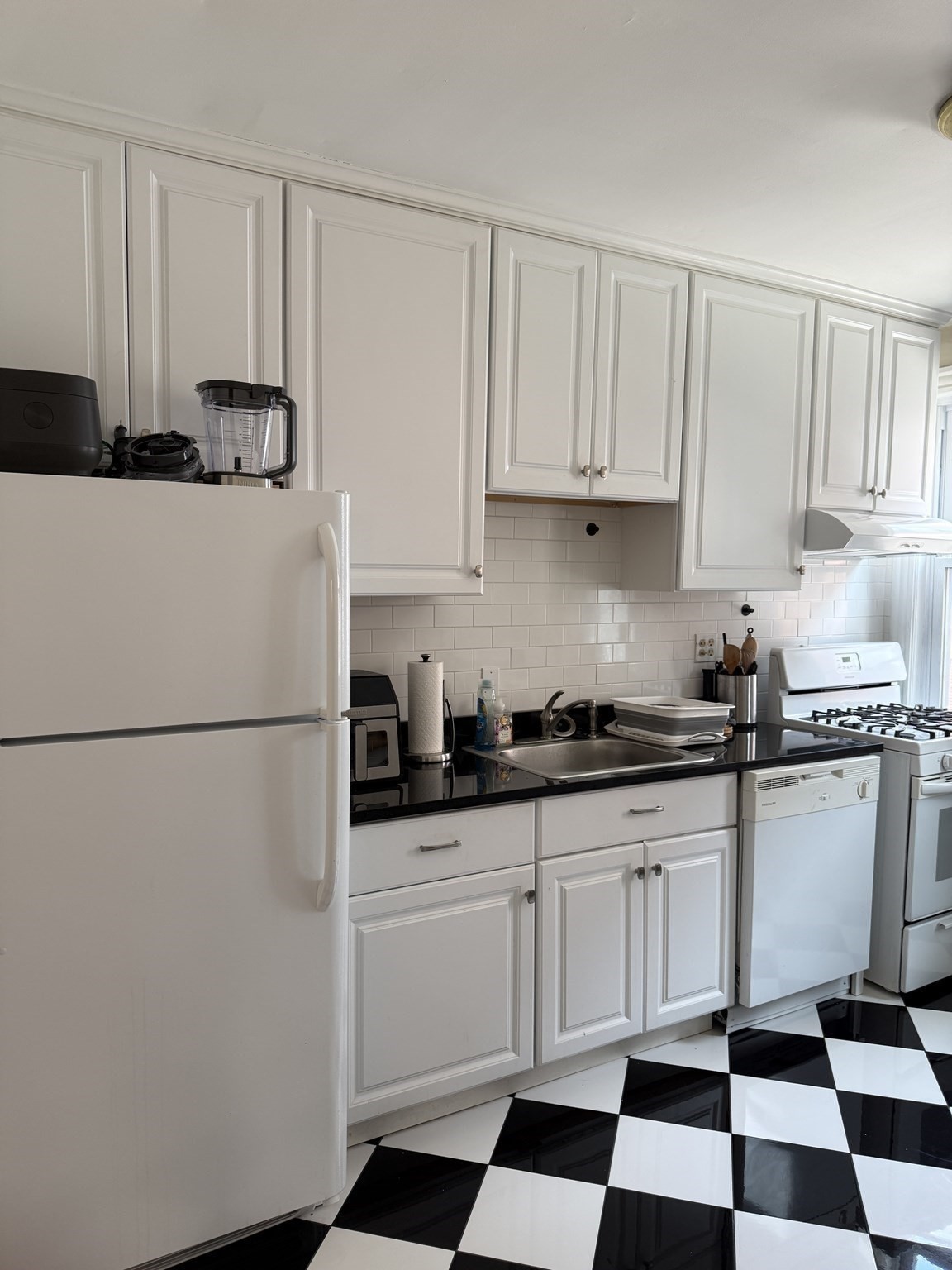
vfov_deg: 71.6
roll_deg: -1.2
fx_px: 880
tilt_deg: -3.8
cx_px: 476
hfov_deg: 56.8
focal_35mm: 24
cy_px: 635
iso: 125
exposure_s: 1/121
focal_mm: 6.76
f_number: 1.78
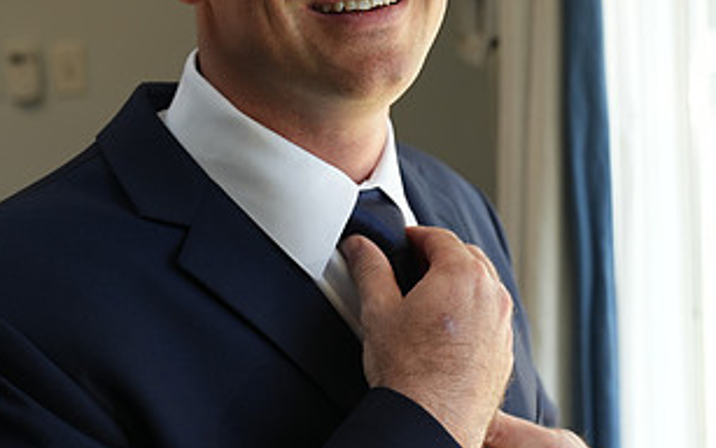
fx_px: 1503
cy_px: 189
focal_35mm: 77
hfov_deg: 26.8
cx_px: 400
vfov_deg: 16.9
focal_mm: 40
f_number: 4
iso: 640
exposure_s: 1/200
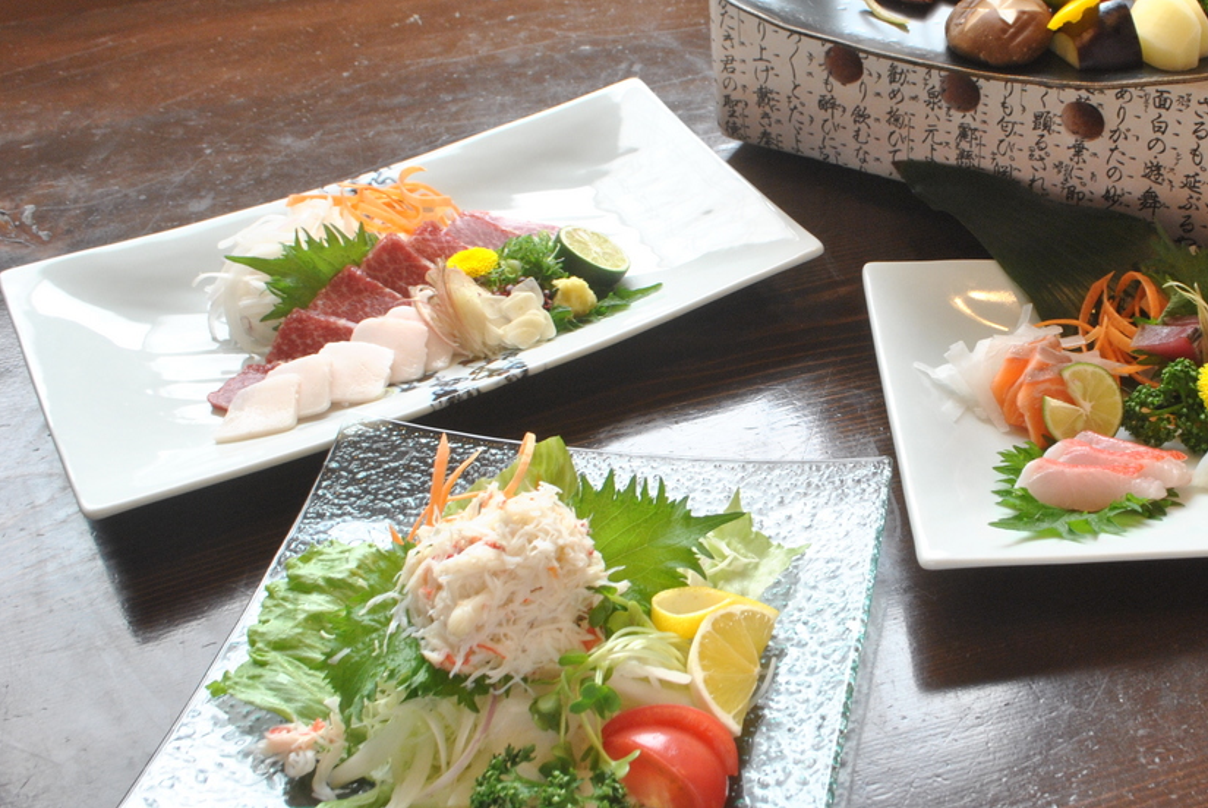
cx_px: 861
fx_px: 1612
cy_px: 314
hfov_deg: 40.2
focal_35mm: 48
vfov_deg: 28.1
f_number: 9
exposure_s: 1/6
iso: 400
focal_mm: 22
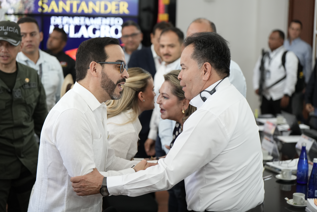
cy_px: 106
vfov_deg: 19.5
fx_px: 616
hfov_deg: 28.8
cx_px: 158
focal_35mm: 70
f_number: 2.8
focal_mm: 70
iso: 2000
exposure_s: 1/250
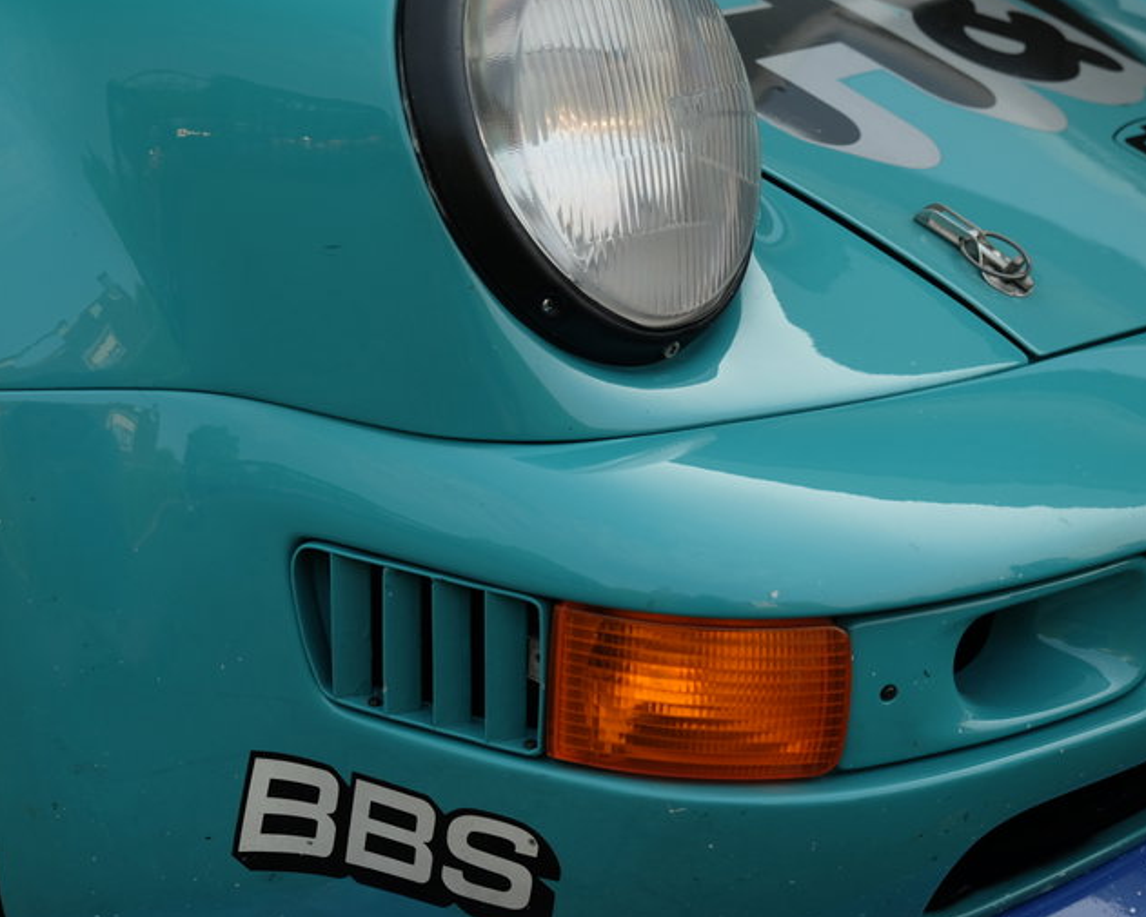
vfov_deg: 27.1
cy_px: 459
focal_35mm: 56
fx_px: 1900
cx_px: 632
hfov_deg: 33.5
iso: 200
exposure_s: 1/140
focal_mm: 32.9
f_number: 4.5
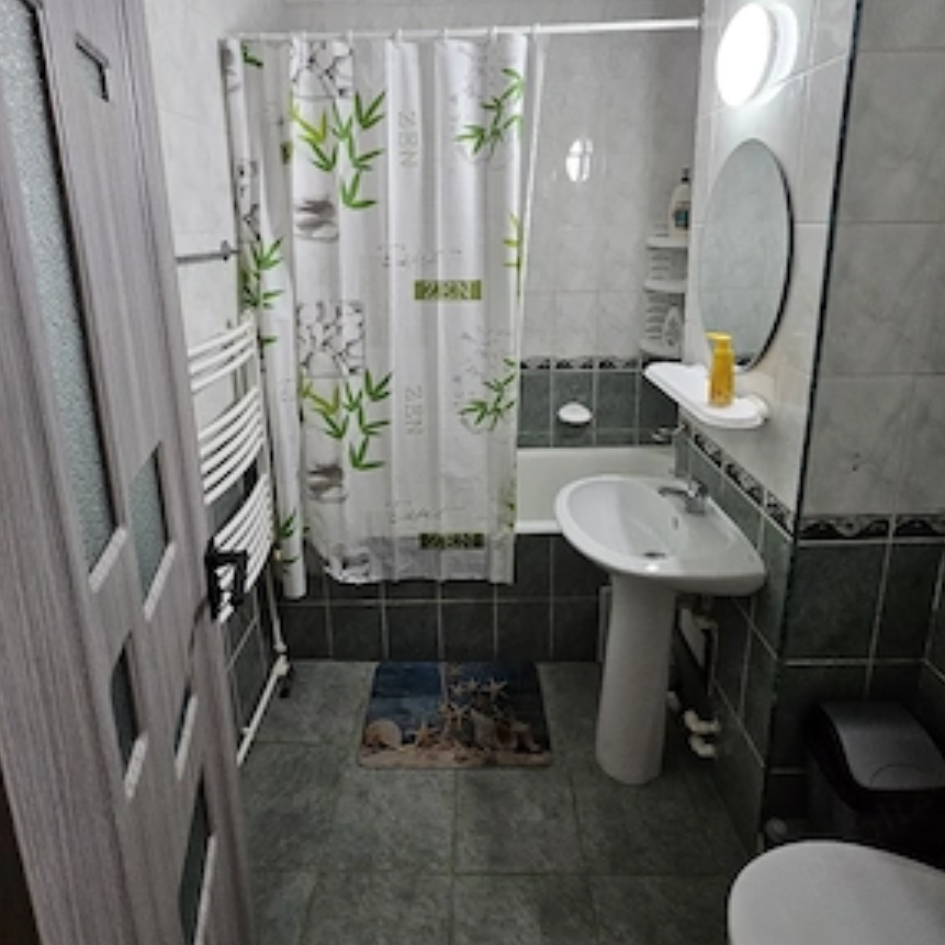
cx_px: 458
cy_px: 333
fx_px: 494
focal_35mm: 16
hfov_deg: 87.4
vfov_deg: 85.0
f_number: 2.2
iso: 250
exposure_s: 1/50.3
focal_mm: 2.2
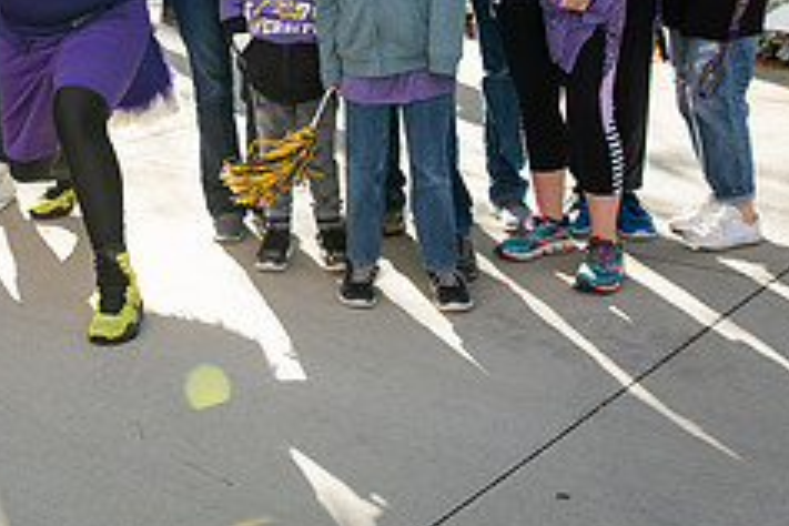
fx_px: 1666
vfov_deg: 17.3
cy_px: -62
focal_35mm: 76
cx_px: 70
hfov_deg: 25.8
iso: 400
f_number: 5.6
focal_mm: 31
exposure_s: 1/400
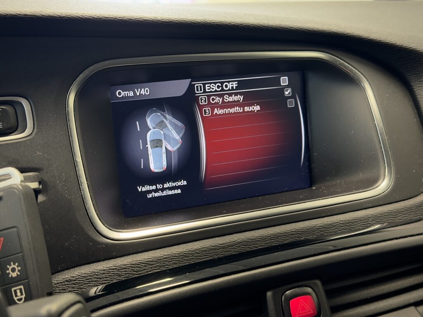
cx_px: 212
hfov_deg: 39.7
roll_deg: +0.7
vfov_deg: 30.3
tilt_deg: -16.9
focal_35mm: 48
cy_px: 158
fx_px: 587
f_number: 1.78
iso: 400
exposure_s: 1/37
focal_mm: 6.76
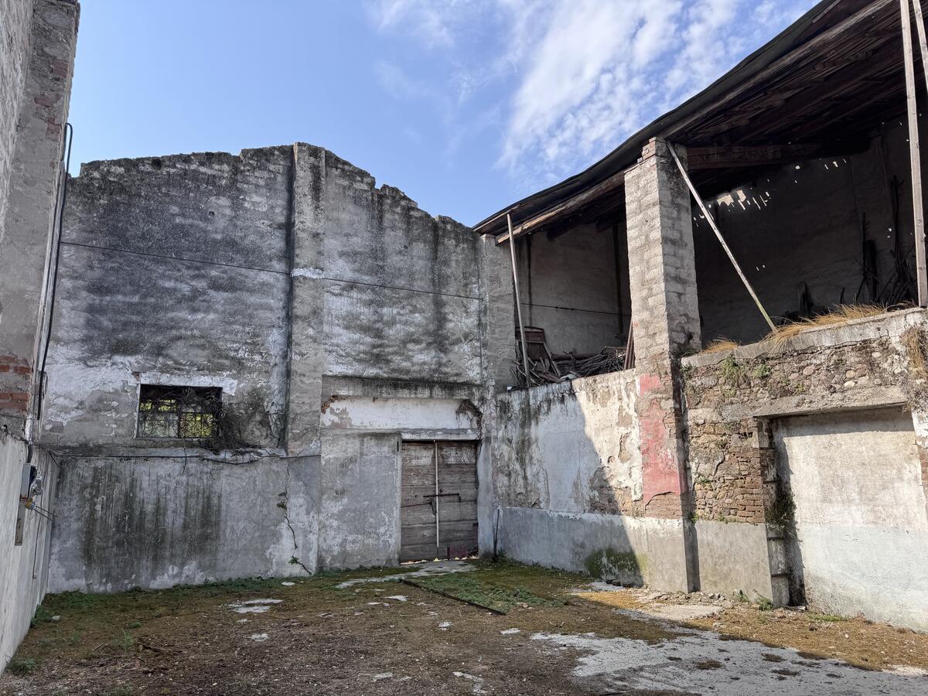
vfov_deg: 56.8
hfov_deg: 71.6
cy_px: 348
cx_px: 464
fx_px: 643
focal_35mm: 24
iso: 80
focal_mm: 6.76
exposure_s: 1/3413
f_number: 1.78
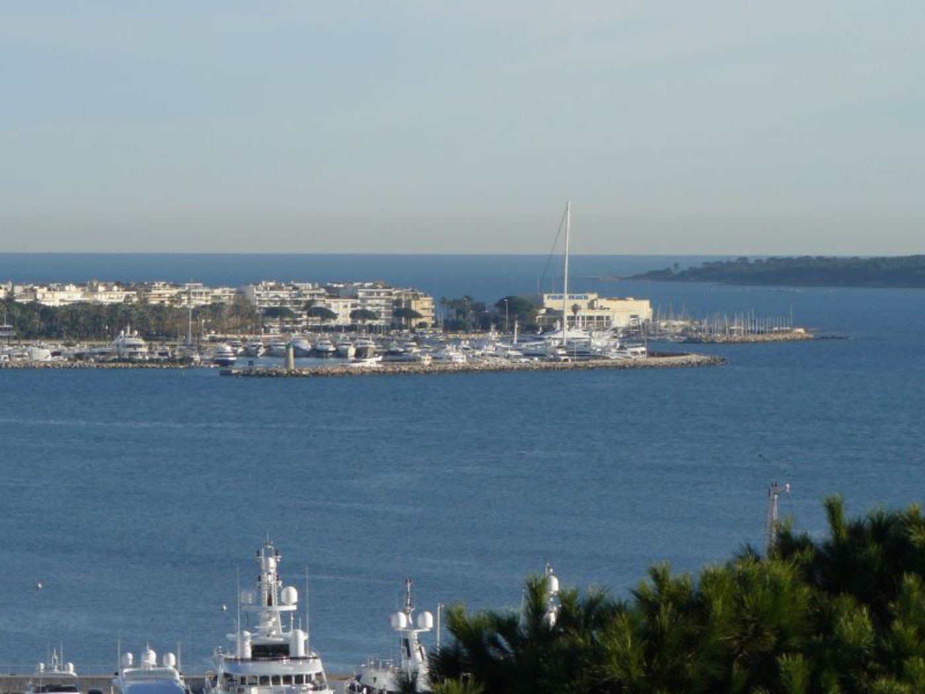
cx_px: 462
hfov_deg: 8.9
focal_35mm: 223
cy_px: 347
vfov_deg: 6.7
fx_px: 5959
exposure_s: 1/400
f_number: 5.6
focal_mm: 31
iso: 100
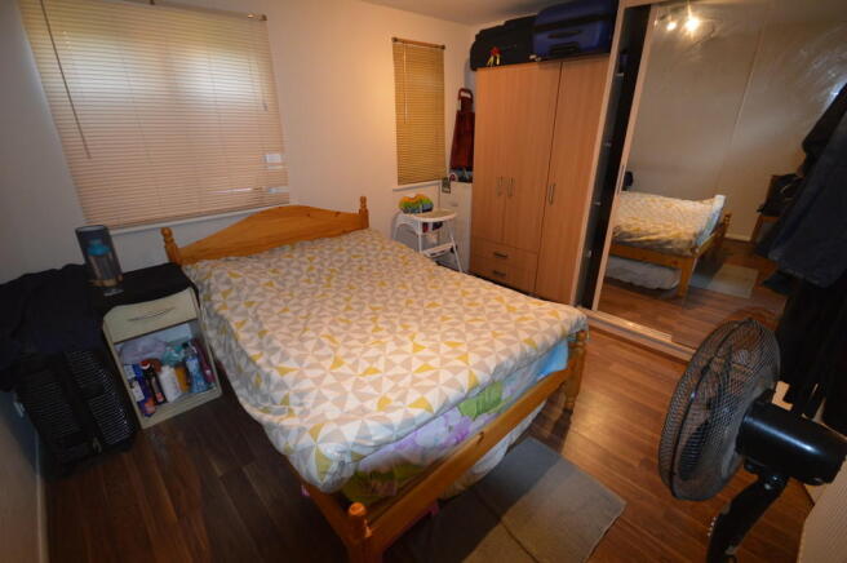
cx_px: 424
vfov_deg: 77.2
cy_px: 282
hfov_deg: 100.4
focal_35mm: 15
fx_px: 353
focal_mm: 10
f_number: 4
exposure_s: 1/60
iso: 800
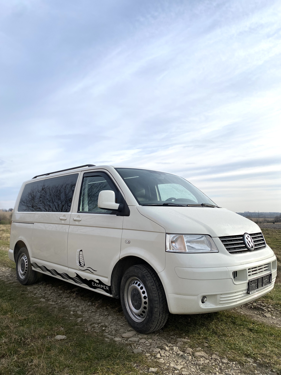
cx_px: 140
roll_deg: -1.0
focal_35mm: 26
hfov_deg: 53.1
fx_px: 281
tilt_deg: +8.3
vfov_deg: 67.3
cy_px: 188
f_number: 1.8
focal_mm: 4.25
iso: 32
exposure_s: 1/3300
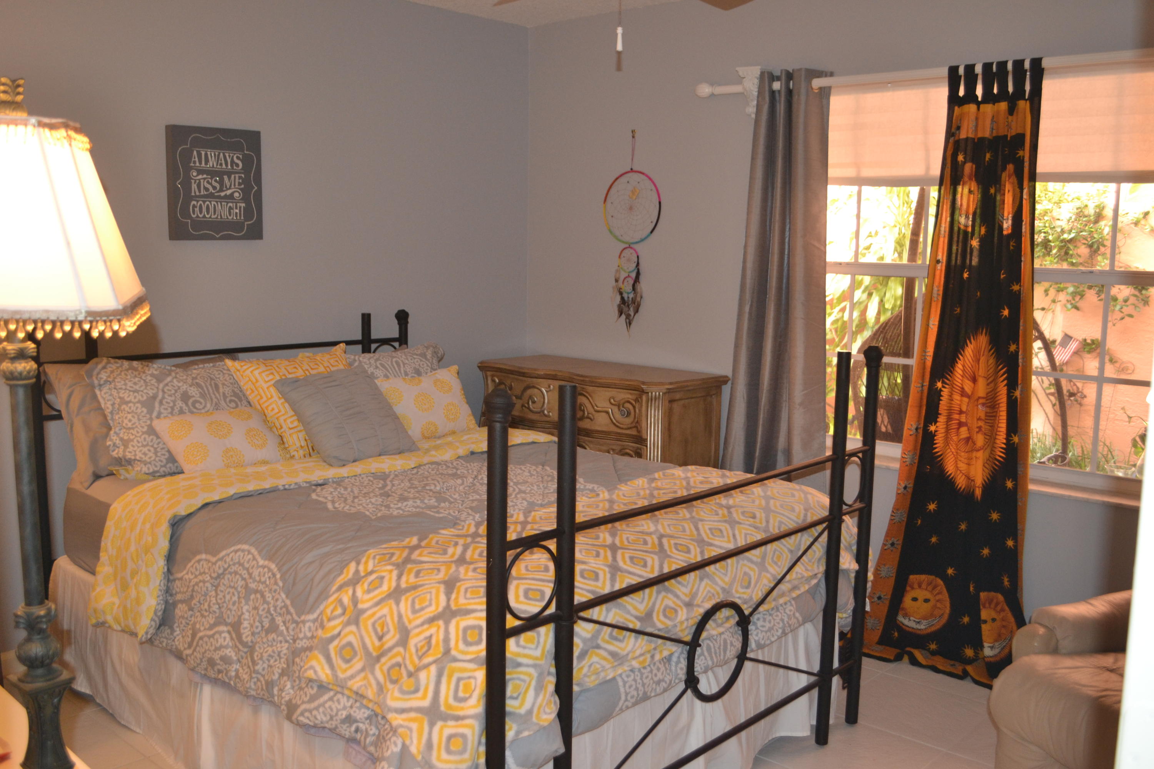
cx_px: 577
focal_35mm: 33
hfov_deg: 57.2
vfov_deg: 40.0
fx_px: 1058
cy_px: 384
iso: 720
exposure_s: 1/60
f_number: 3.8
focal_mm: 22
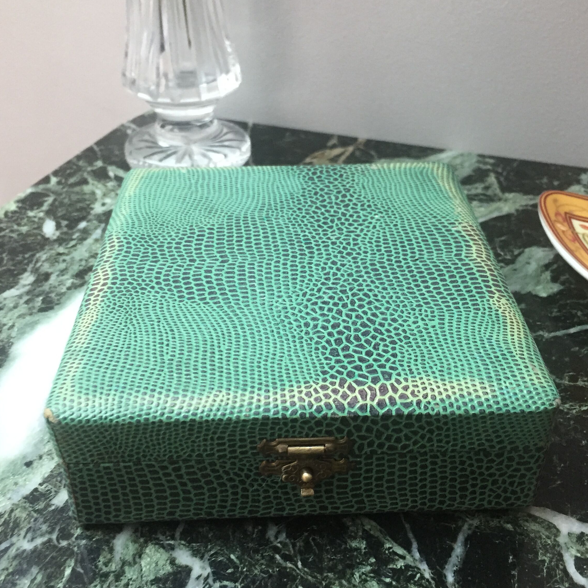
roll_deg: +2.0
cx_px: 296
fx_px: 711
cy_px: 300
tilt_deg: -35.1
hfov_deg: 44.9
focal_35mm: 37
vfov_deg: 44.9
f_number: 2.2
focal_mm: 4.15
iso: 200
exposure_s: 1/33
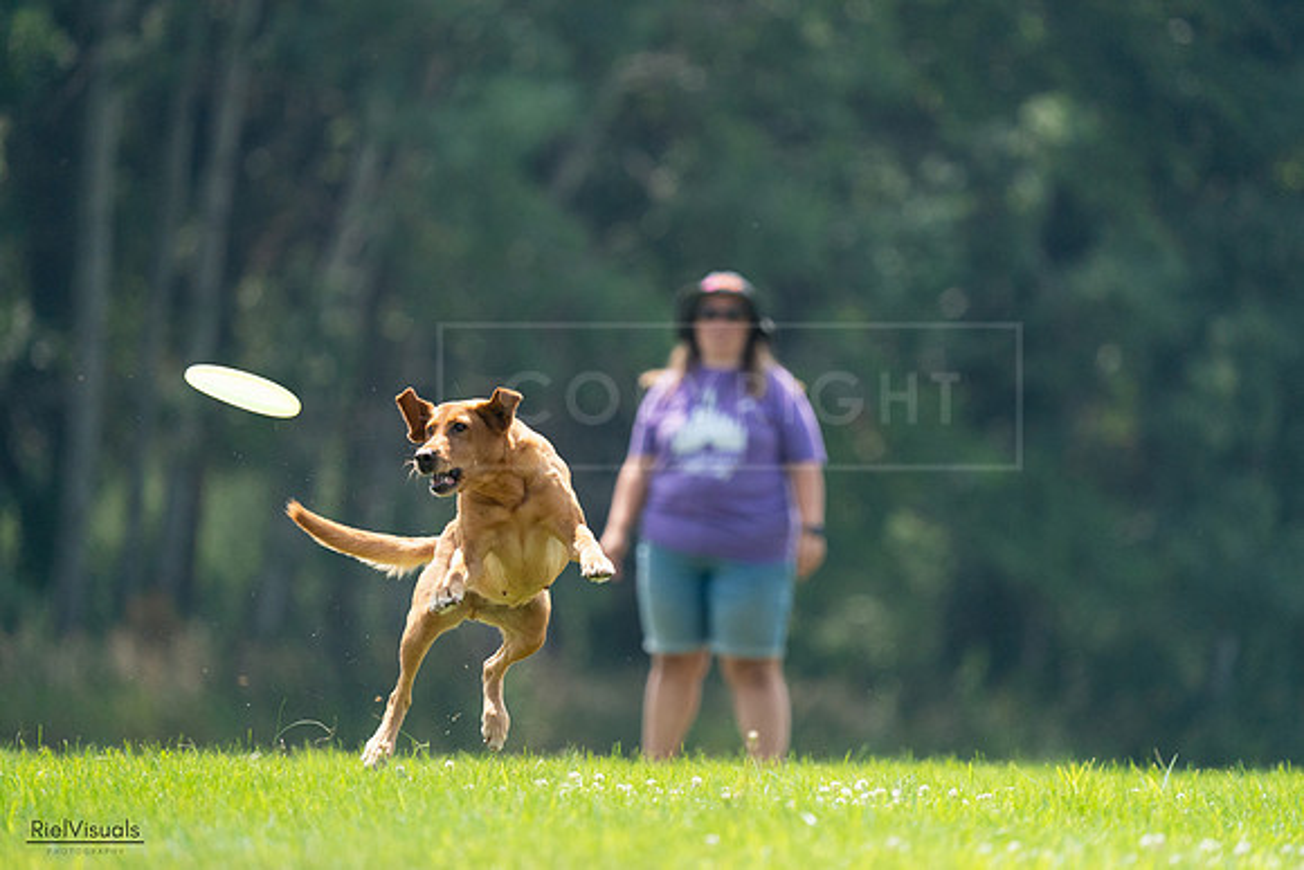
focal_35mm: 506
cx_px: 652
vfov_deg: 2.7
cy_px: 435
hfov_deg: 4.1
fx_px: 18332
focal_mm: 506
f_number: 6.3
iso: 3200
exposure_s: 1/4000
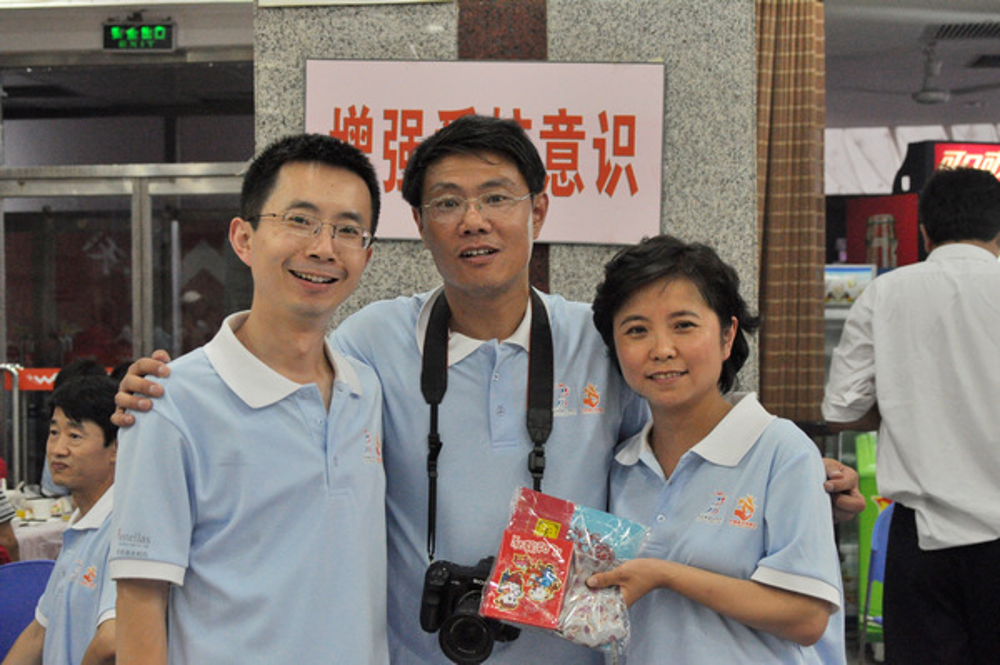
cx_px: 500
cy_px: 332
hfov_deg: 30.5
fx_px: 1832
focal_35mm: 66
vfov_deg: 20.6
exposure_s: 1/90
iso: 1600
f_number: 5.6
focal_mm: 44
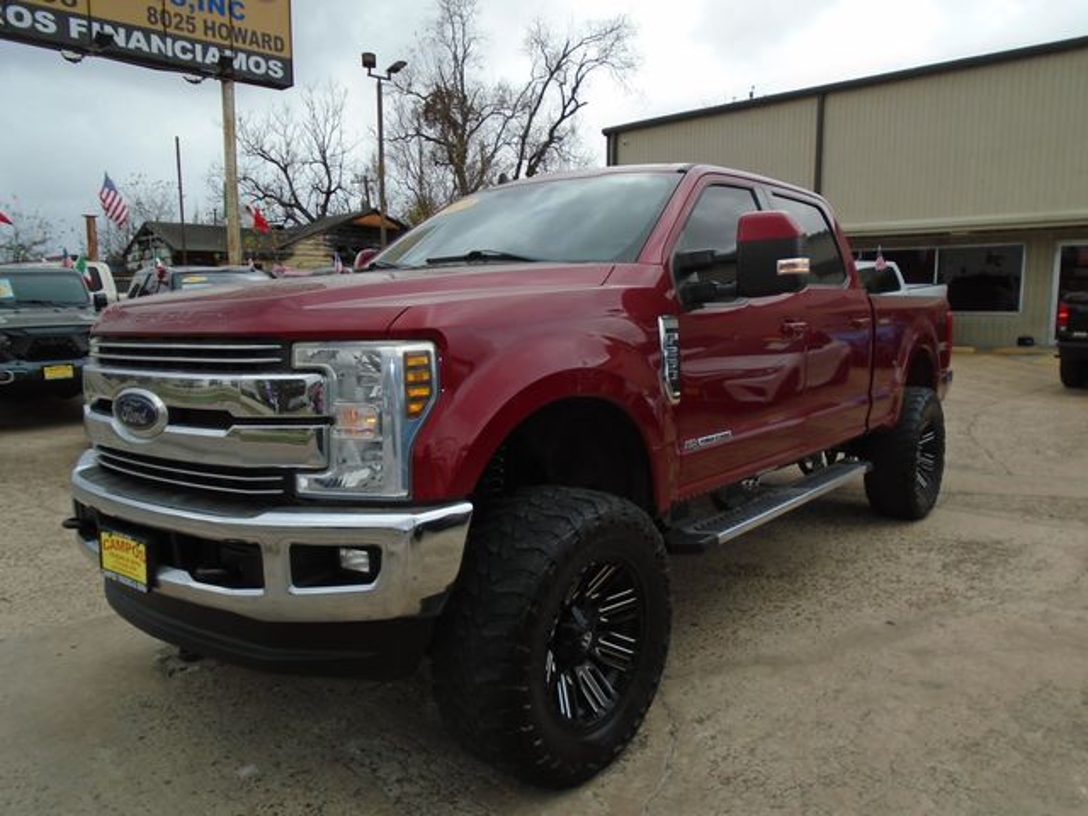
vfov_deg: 53.1
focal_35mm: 26
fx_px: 817
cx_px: 544
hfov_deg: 67.3
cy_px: 408
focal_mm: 4.6
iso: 100
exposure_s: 1/500
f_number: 8
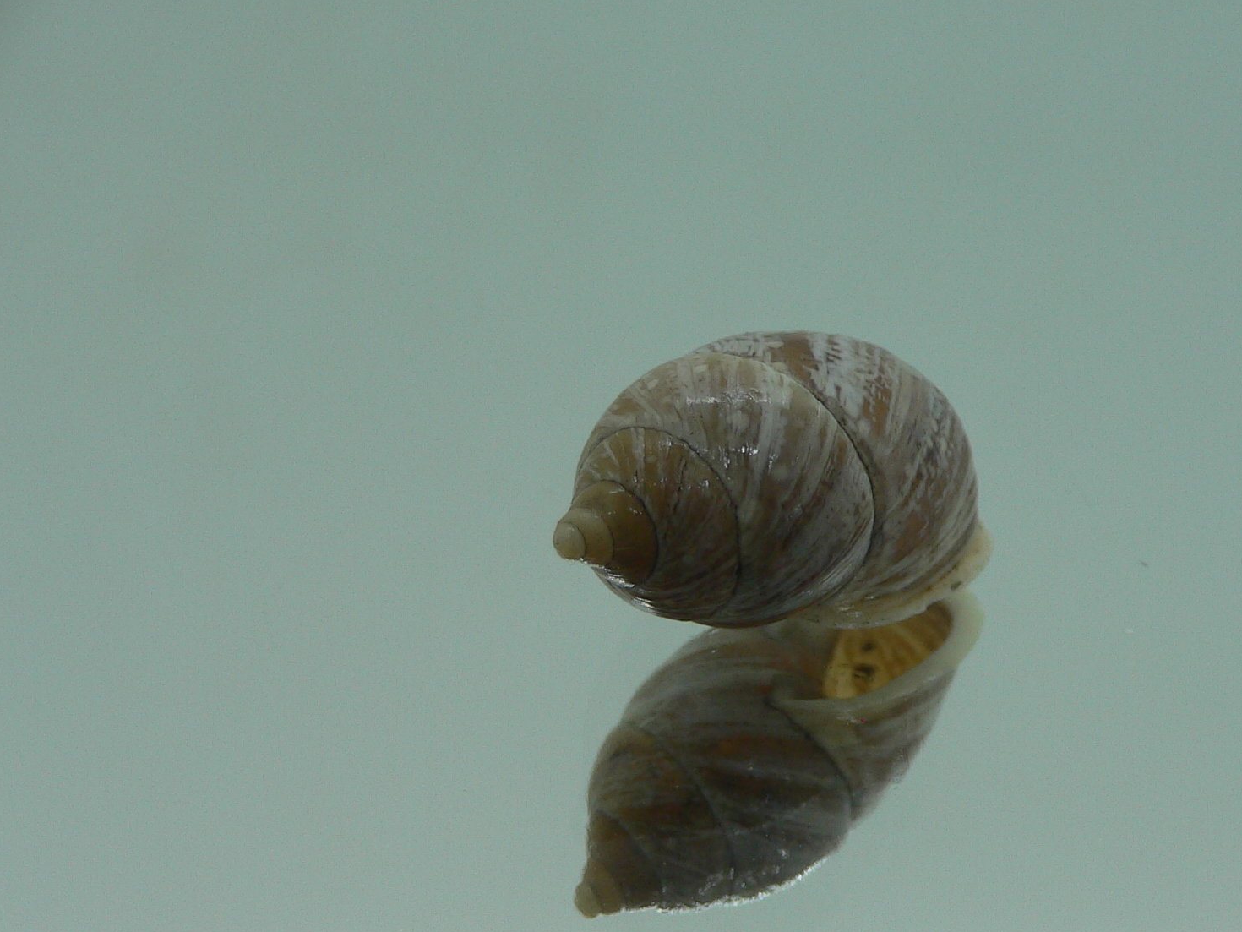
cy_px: 595
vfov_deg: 30.1
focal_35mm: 48
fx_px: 1722
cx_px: 767
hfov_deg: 39.4
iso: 80
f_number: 2.8
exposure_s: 1/60
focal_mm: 4.6
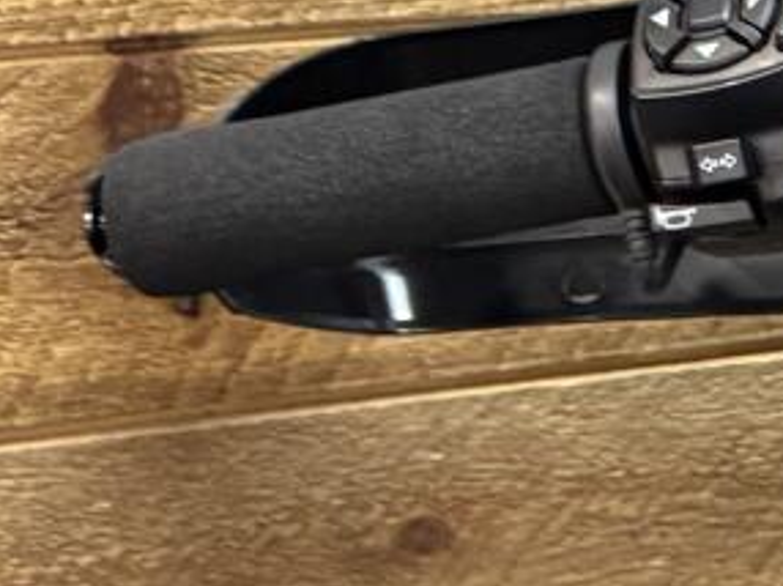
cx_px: 1897
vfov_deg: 8.8
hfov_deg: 10.2
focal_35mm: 168
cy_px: 235
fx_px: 3797
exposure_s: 1/60
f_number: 1.78
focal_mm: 6.76
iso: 500
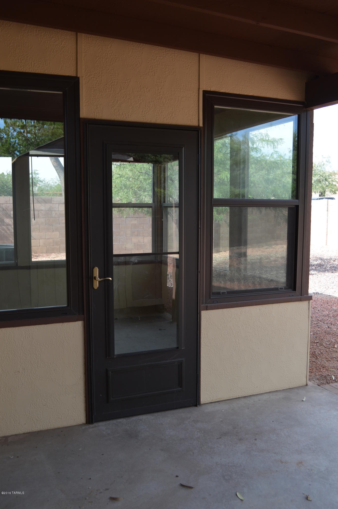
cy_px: 254
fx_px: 466
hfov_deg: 39.9
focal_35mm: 33
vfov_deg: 57.3
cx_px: 169
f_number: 5.6
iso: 140
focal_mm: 22
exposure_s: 1/125
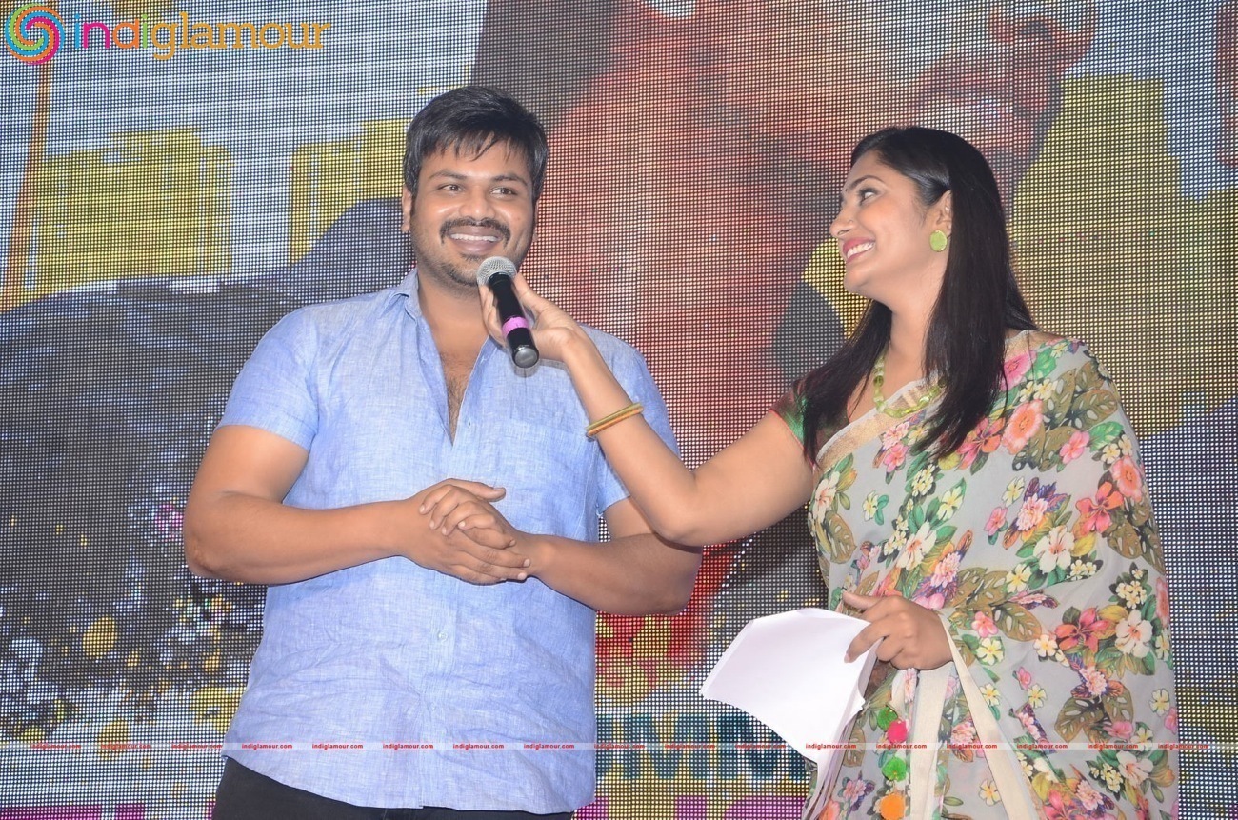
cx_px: 619
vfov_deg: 14.6
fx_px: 3191
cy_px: 410
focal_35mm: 93
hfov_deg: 22.0
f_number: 5.6
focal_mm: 62
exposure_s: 1/125
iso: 320
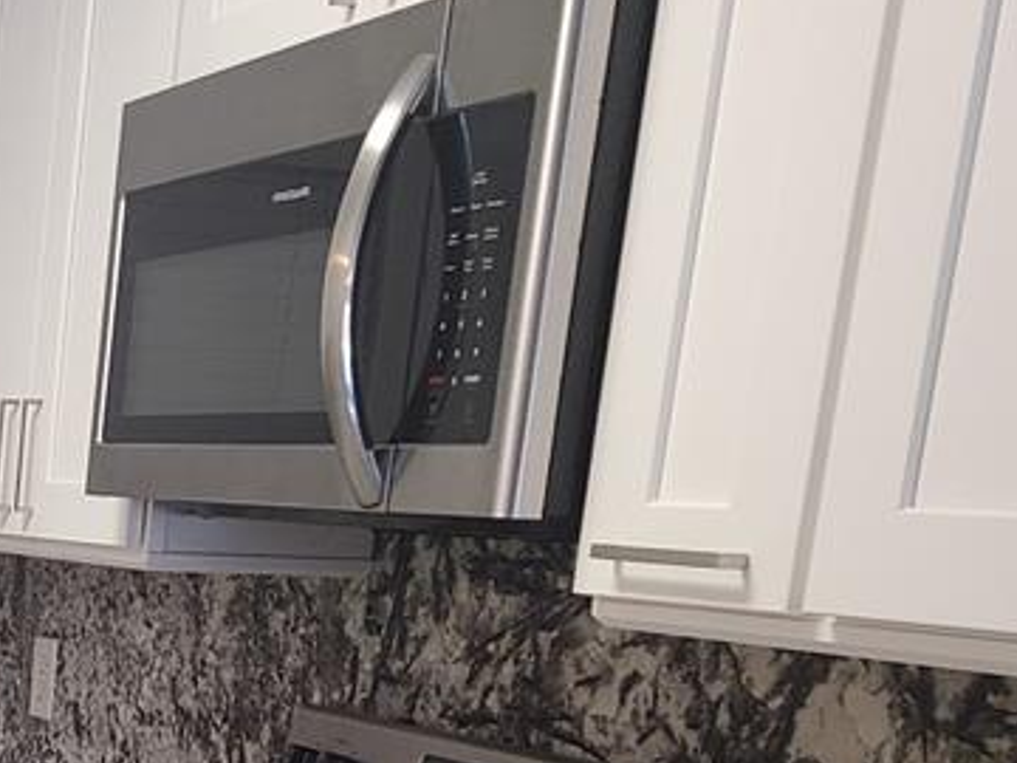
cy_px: 978
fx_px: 2174
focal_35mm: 74
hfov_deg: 22.9
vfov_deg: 18.6
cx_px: -362
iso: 200
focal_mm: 5.4
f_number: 1.8
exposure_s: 1/60
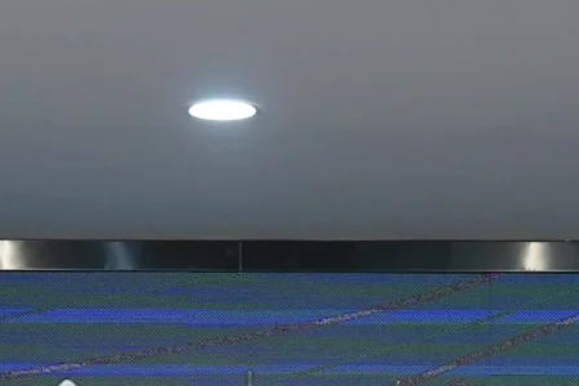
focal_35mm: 233
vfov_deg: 5.6
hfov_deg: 8.8
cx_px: 248
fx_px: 3747
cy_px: 1083
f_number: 4.5
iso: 1250
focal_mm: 41
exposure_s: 1/250
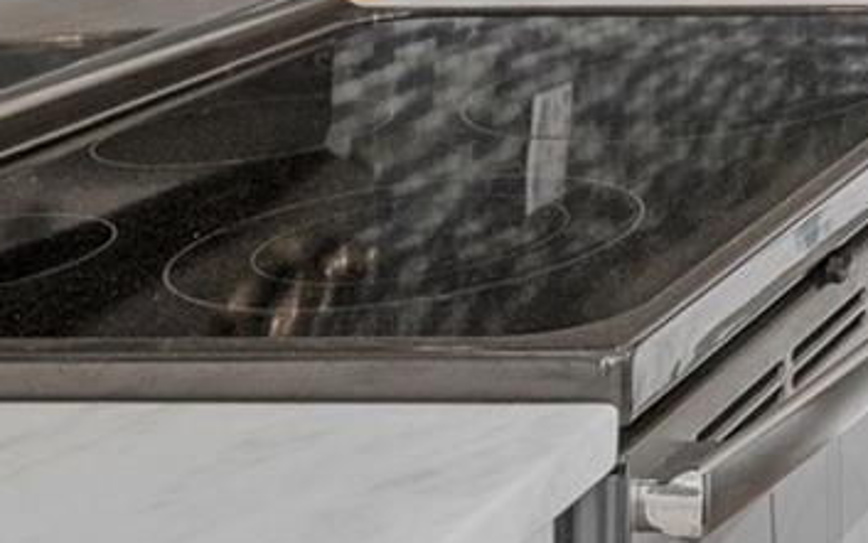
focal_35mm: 97
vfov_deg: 12.0
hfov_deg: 16.4
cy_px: -536
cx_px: 1731
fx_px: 2296
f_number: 8
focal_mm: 21
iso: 320
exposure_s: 1/10
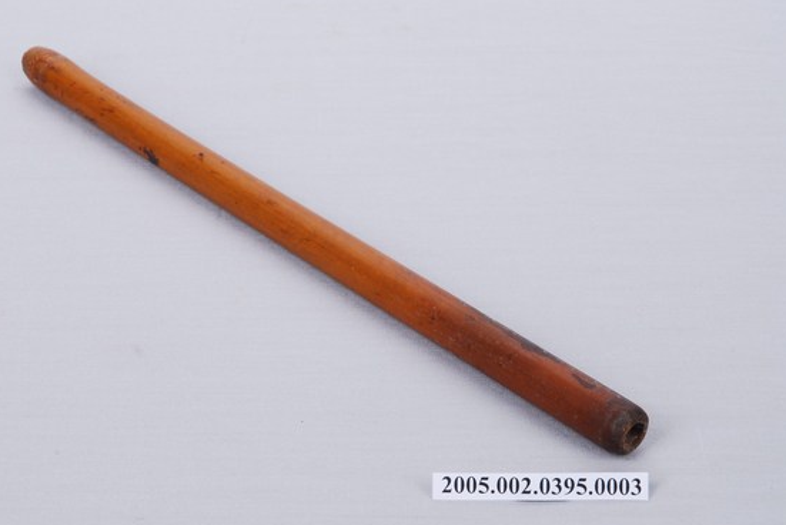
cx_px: 349
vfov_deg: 11.2
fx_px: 2665
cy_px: 247
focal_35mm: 122
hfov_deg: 16.8
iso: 100
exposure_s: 1/80
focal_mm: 70
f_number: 20
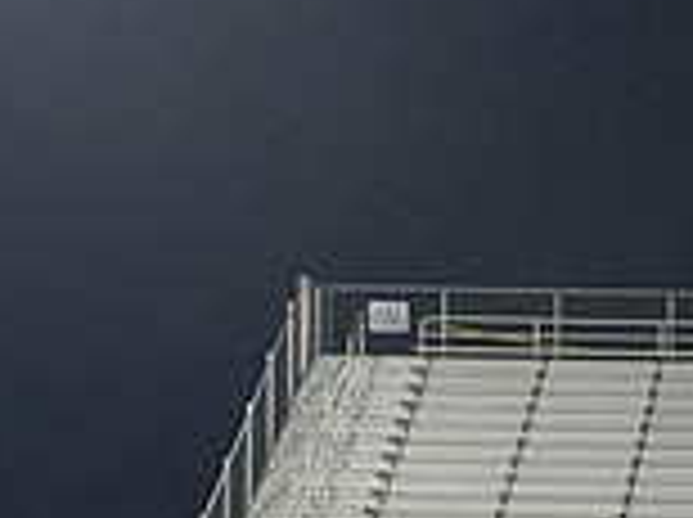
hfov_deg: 7.7
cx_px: 994
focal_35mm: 254
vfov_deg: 5.8
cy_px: 836
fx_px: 5077
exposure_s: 1/200
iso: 5000
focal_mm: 70
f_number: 5.6
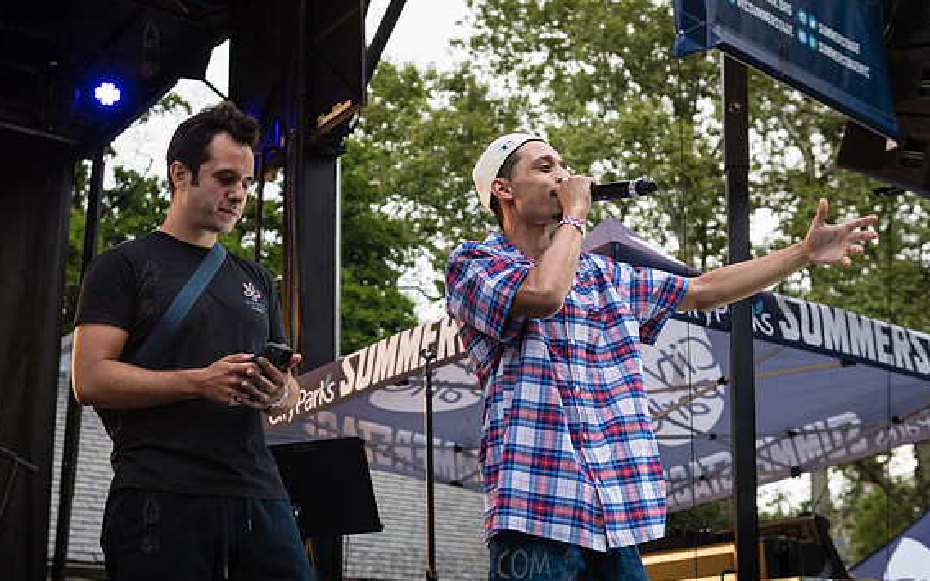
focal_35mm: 51
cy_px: 316
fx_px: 1293
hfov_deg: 39.5
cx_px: 414
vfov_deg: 25.3
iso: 1000
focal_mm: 42
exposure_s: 1/160
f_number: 4.5
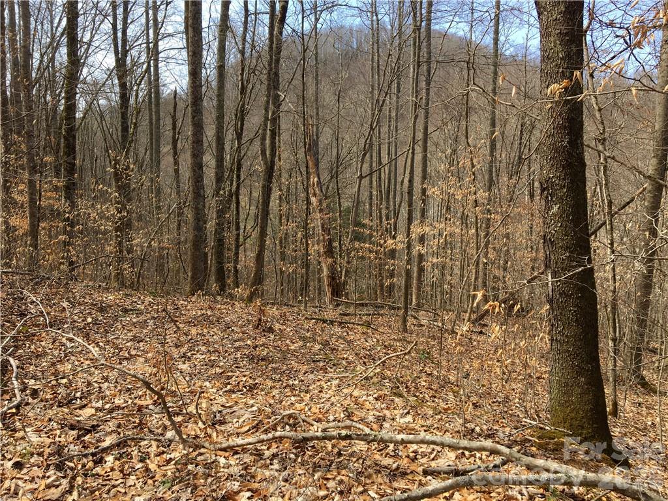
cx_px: 334
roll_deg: -0.4
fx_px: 560
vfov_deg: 48.2
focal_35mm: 29
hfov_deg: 61.7
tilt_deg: -7.0
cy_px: 250
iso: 25
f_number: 2.2
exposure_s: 1/409
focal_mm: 4.15
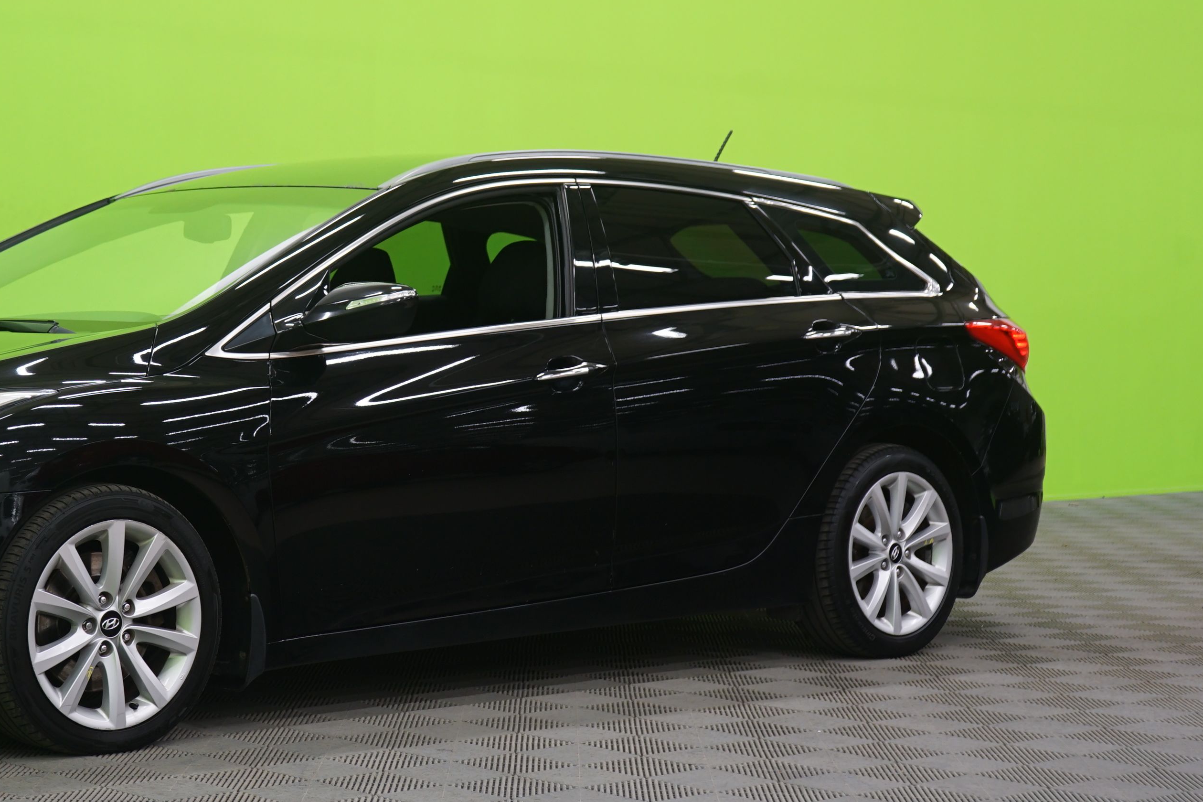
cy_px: 317
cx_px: 269
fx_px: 2506
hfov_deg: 26.6
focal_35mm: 75
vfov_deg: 18.2
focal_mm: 48
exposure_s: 1/6
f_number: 5
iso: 400
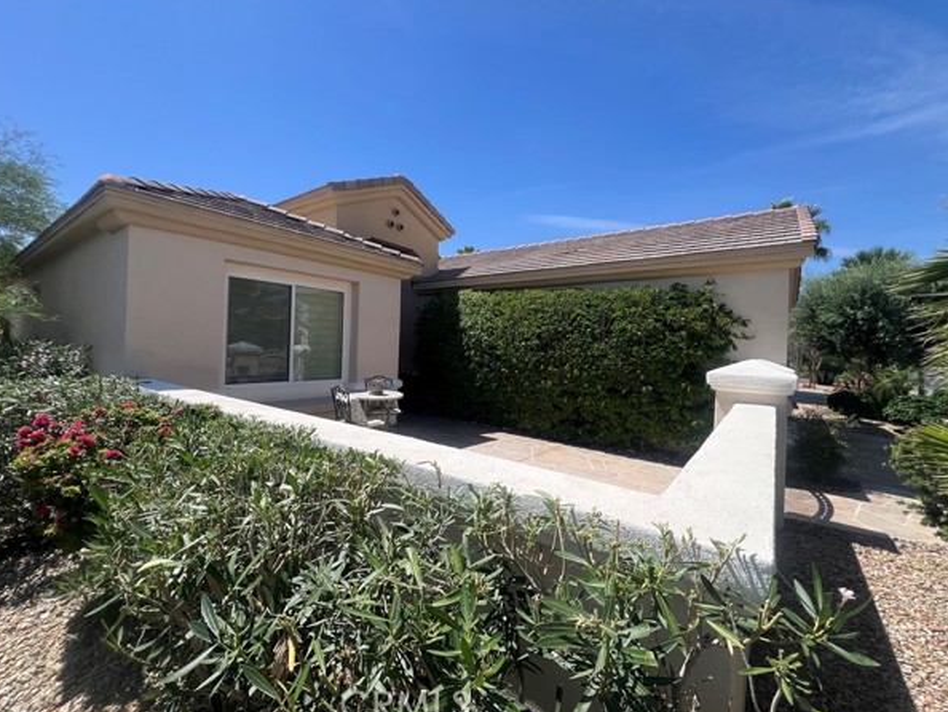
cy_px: 345
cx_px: 464
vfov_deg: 85.7
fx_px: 384
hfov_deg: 102.0
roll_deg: -1.4
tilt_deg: -0.1
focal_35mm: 14
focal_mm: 1.57
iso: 32
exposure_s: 1/1623
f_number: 1.8
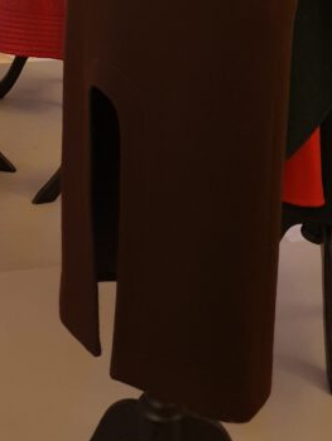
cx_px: 18
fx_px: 971
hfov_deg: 19.0
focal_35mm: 76
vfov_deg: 23.0
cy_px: -121
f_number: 1.5
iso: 200
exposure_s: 1/50
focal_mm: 4.3
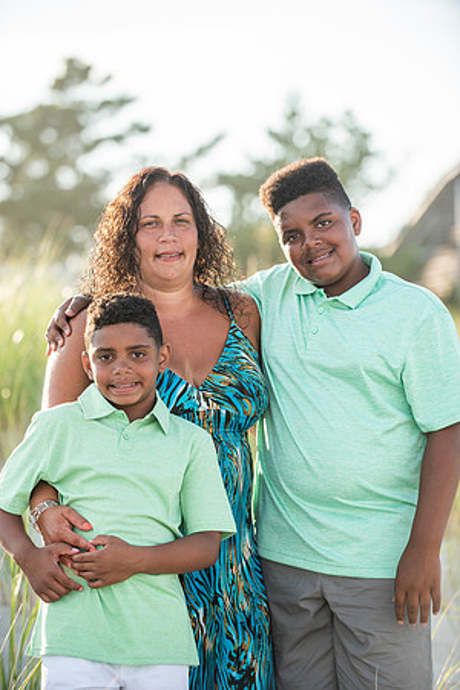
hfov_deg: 10.5
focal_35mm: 130
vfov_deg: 15.8
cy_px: 345
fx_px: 2491
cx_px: 230
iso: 250
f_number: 3.5
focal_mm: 130
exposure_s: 1/1000
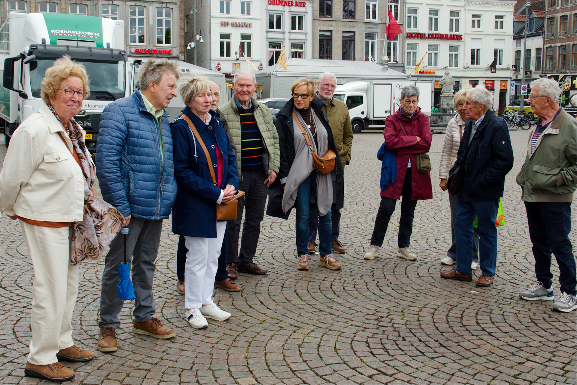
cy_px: 192
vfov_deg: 32.6
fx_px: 657
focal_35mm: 41
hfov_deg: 47.4
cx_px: 288
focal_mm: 15.17
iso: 125
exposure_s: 1/200
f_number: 5.6
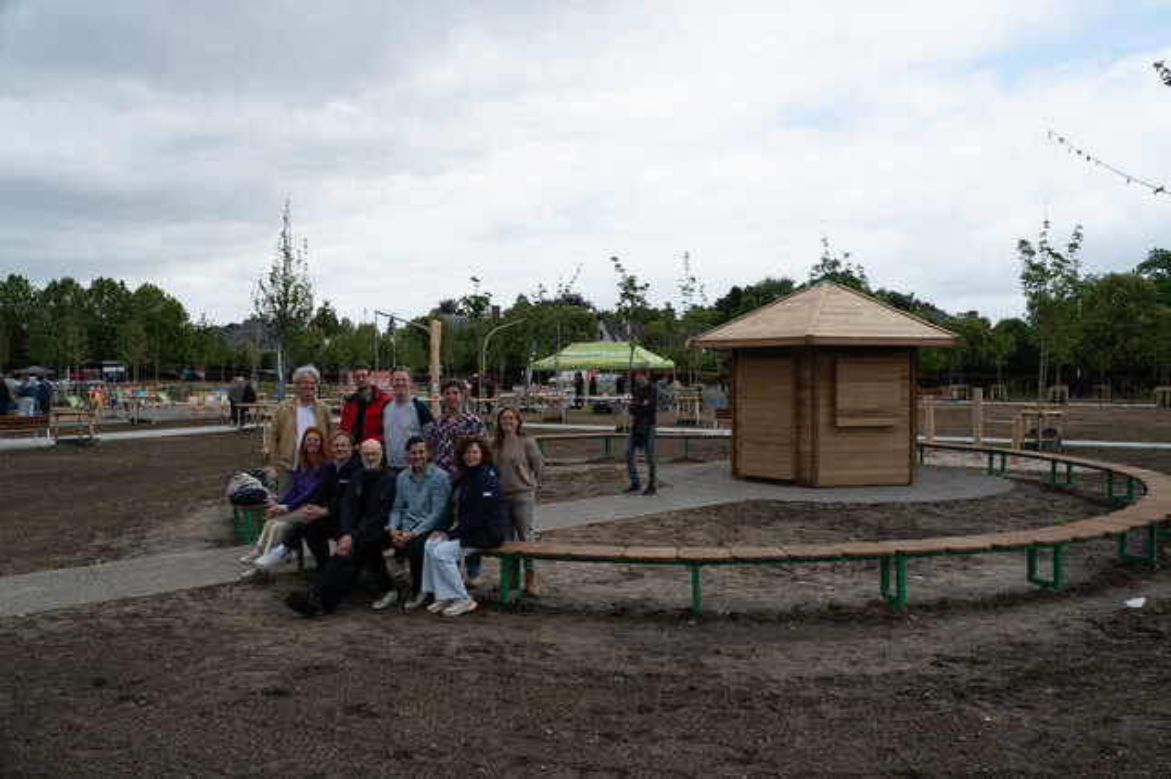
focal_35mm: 28
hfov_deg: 65.5
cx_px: 586
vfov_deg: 46.4
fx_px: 910
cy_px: 390
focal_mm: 28
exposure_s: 1/200
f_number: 7.1
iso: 100
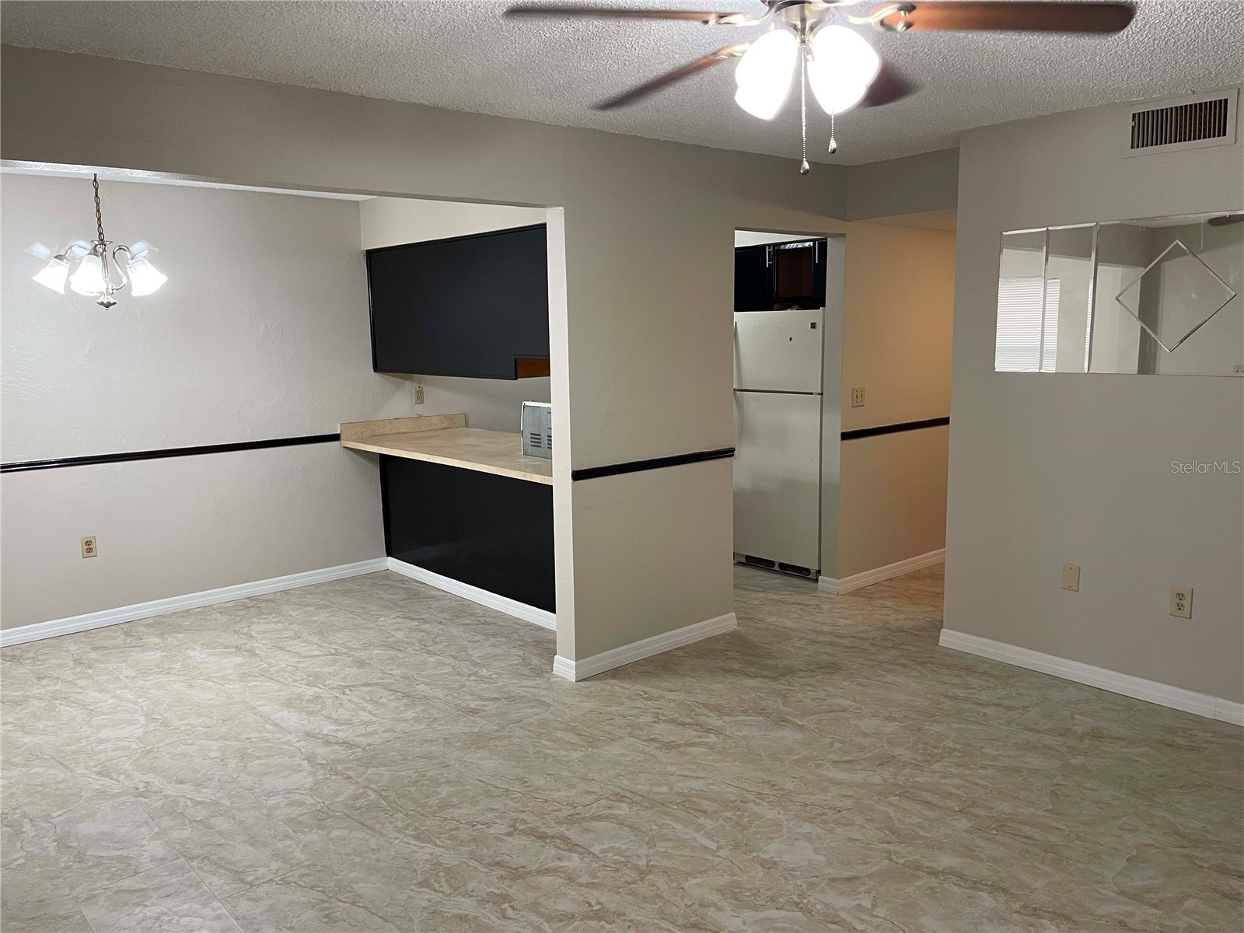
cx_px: 622
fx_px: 934
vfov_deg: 53.1
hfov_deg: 67.3
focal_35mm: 26
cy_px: 466
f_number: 1.6
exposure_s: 1/60
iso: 100
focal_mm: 5.1
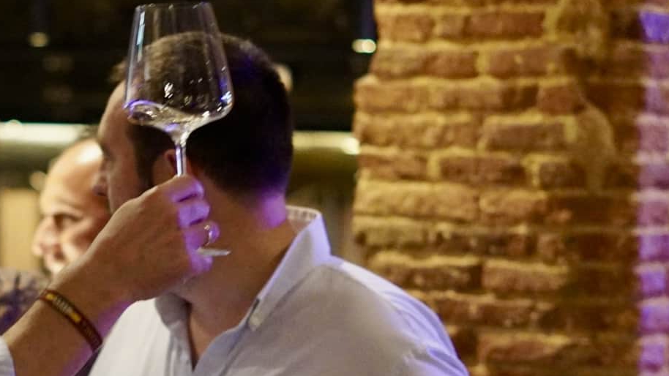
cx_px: 139
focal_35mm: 139
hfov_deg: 15.4
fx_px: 2466
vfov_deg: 8.7
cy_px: 240
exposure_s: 1/160
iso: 6400
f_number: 2
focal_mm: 50
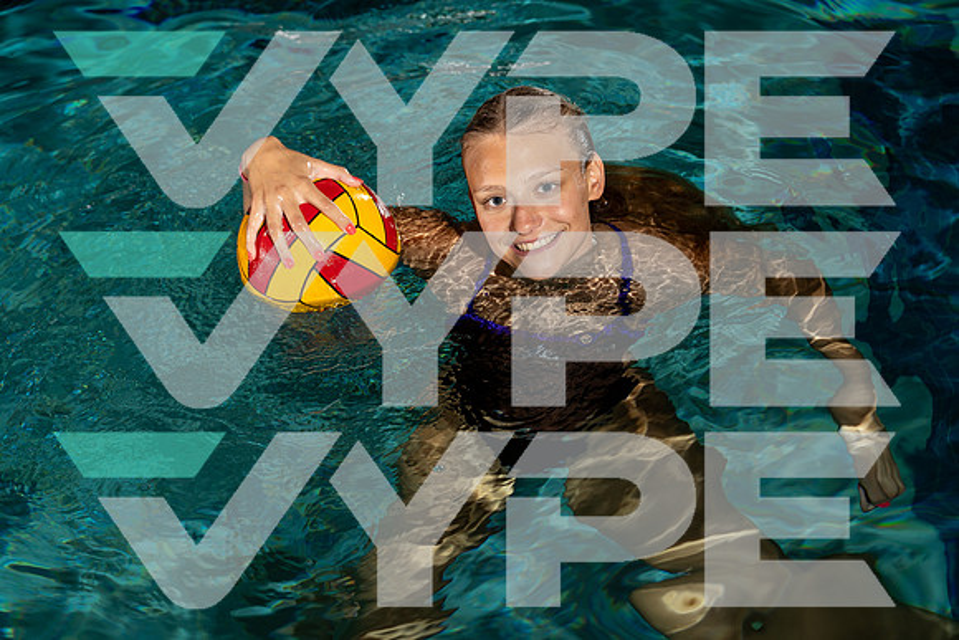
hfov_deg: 28.8
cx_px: 480
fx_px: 1865
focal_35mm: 70
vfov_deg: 19.5
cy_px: 320
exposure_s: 1/250
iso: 100
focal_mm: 70
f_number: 4
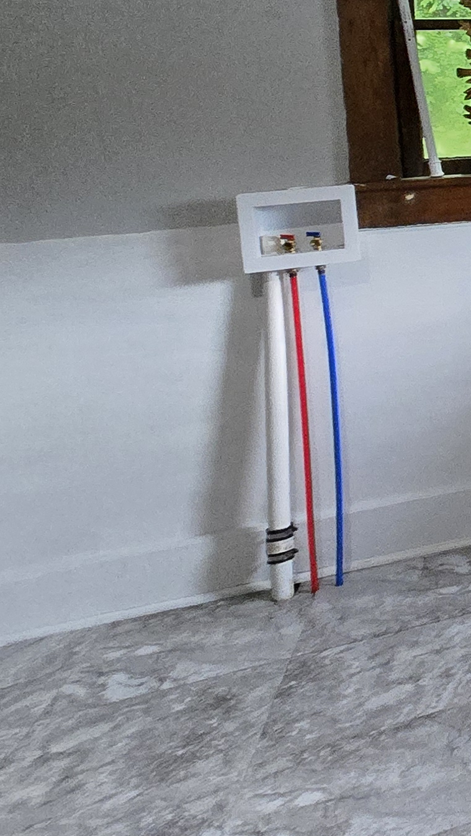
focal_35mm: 42
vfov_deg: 44.6
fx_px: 932
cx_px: 1141
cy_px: 105
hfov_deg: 15.0
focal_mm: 2.2
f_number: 2.2
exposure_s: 1/60
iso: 1000
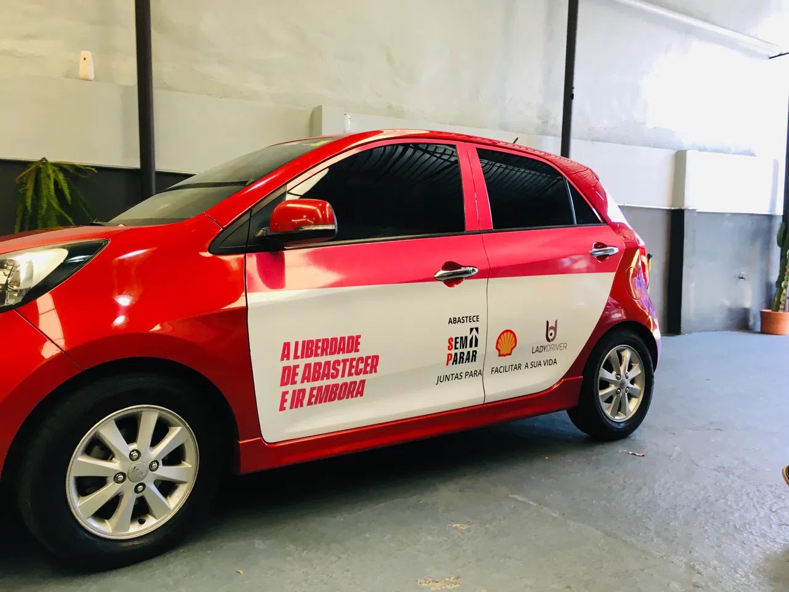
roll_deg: +0.8
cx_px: 394
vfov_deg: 48.2
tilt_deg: -3.6
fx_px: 661
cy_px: 296
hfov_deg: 61.7
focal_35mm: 29
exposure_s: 1/30
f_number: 2.2
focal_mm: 4.15
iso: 25
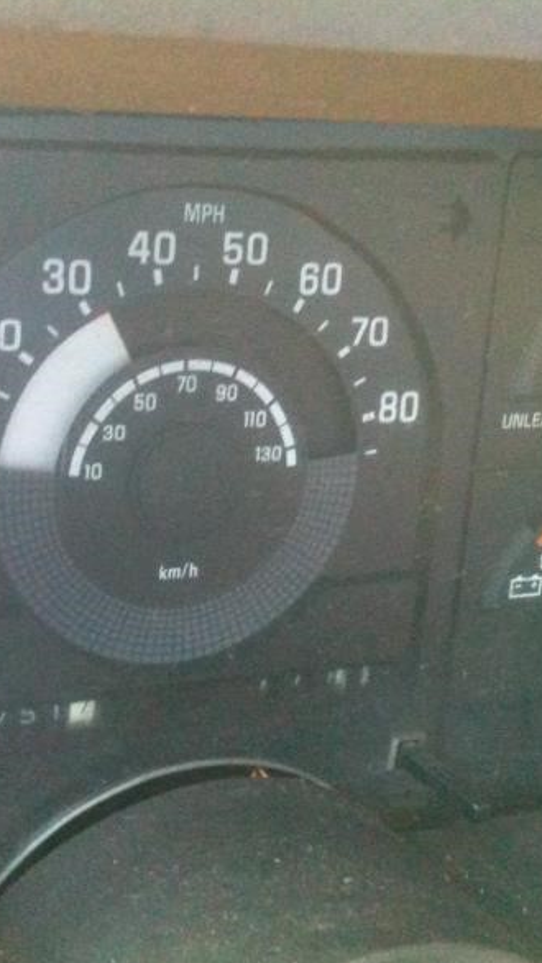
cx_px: 218
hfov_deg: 23.0
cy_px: 484
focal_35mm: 52
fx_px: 1329
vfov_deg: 39.9
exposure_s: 1/15
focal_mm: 3.85
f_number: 2.8
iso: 500
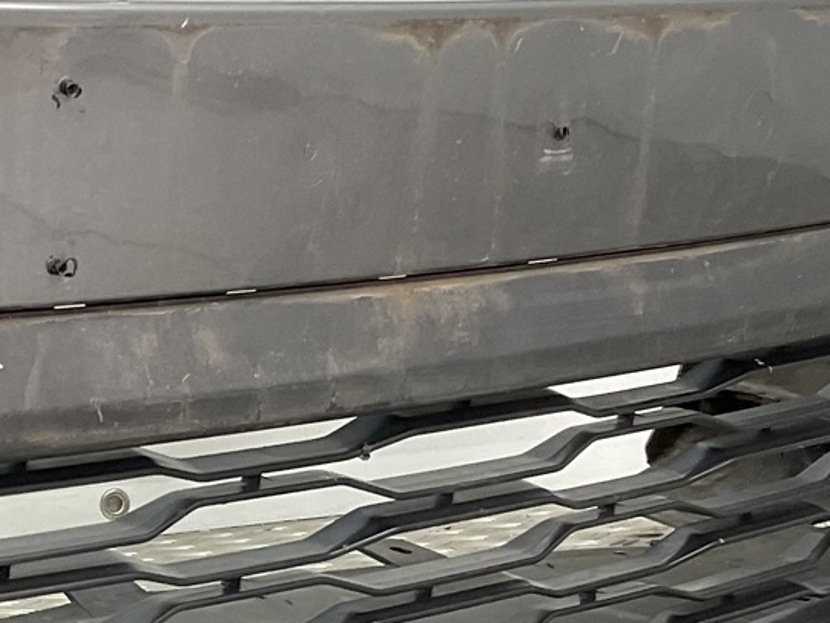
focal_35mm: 108
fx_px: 2590
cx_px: -69
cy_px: 549
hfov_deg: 17.6
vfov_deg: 13.6
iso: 32
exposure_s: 1/100
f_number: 1.8
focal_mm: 3
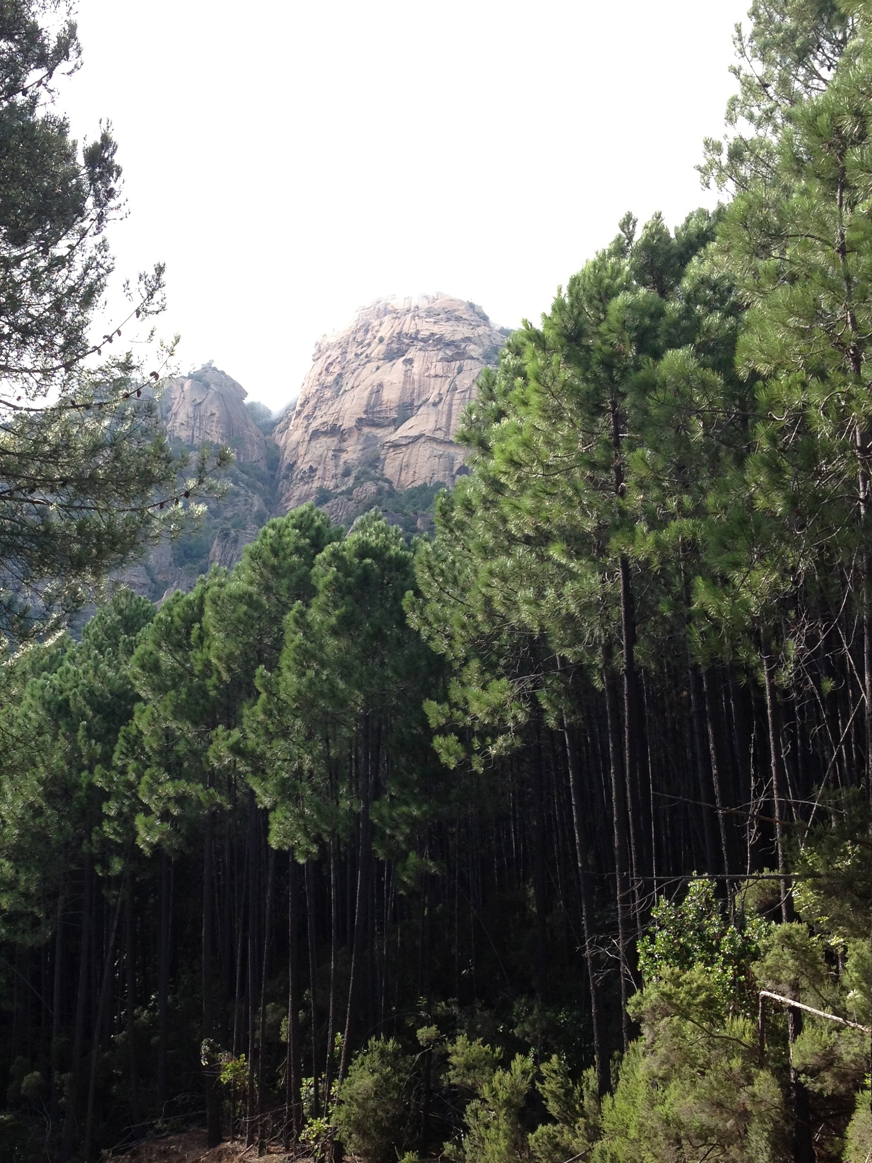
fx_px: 1713
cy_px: 760
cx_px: 294
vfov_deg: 37.2
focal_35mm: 51
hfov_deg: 28.4
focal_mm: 4.28
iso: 64
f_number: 2.4
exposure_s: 1/449
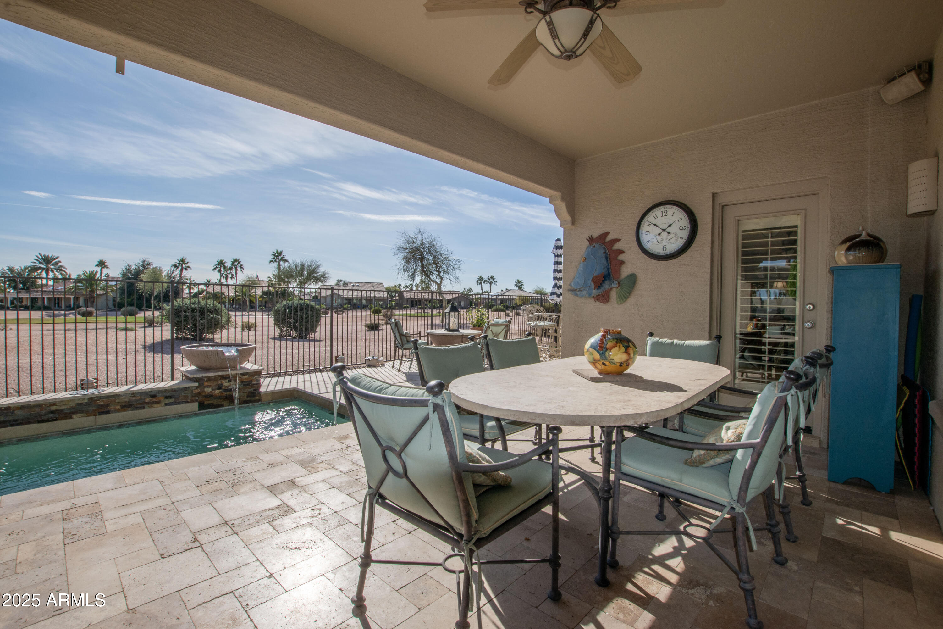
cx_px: 472
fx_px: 393
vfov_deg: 77.3
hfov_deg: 100.4
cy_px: 314
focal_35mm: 15
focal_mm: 10
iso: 100
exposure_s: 1/200
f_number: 14
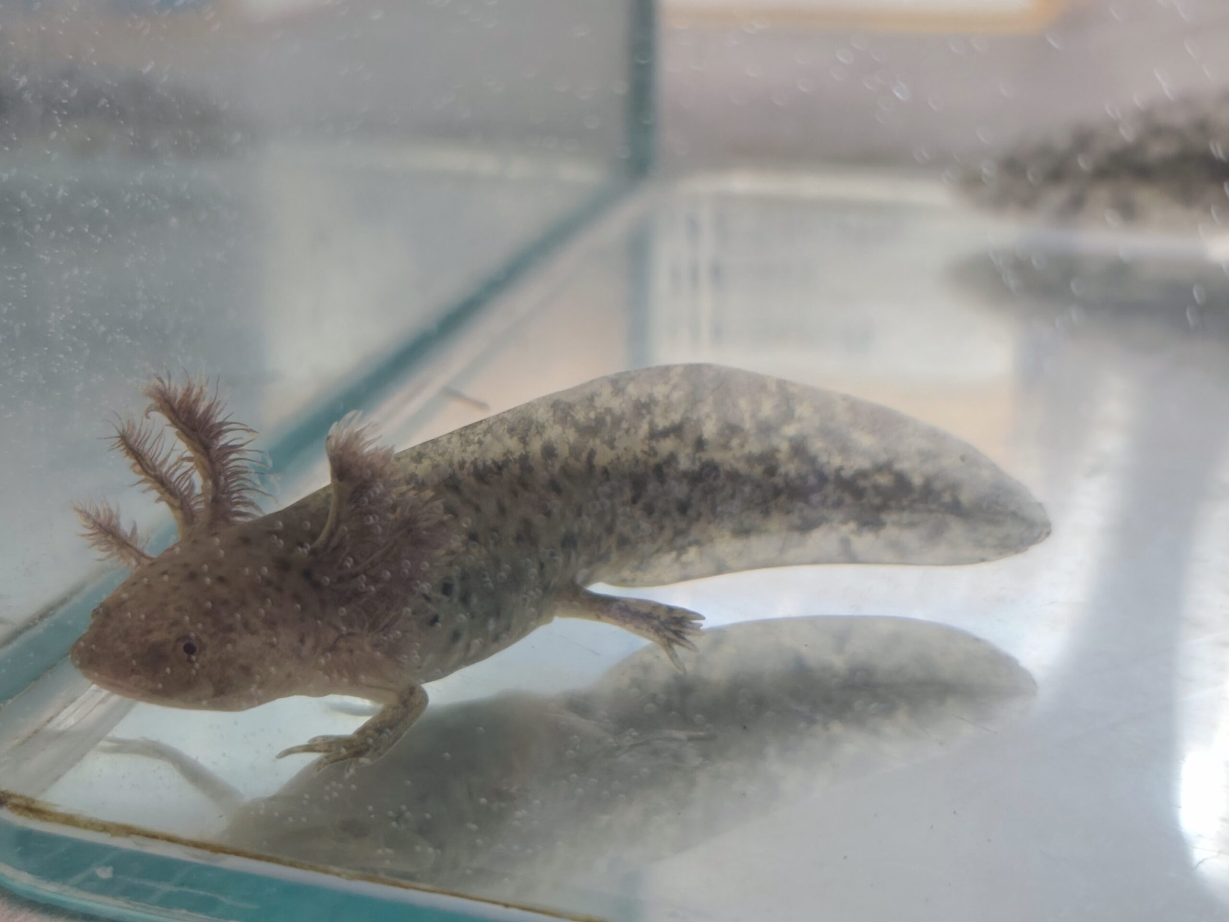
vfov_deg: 28.6
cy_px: 461
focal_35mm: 51
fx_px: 1811
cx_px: 614
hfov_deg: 37.5
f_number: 1.65
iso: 800
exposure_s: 1/40.7
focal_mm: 6.19
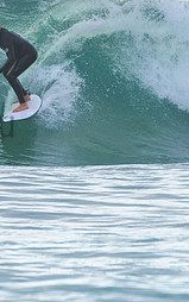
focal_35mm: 1426
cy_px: 59
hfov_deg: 0.9
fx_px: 11739
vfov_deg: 1.5
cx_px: -64
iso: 640
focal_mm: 500
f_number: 5.6
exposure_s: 1/2000
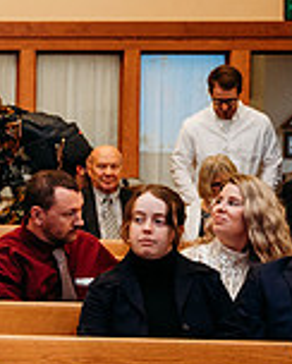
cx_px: -364
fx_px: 1736
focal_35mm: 161
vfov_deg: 12.0
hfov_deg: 8.9
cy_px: 189
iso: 1600
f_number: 4
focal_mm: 45
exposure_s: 1/200
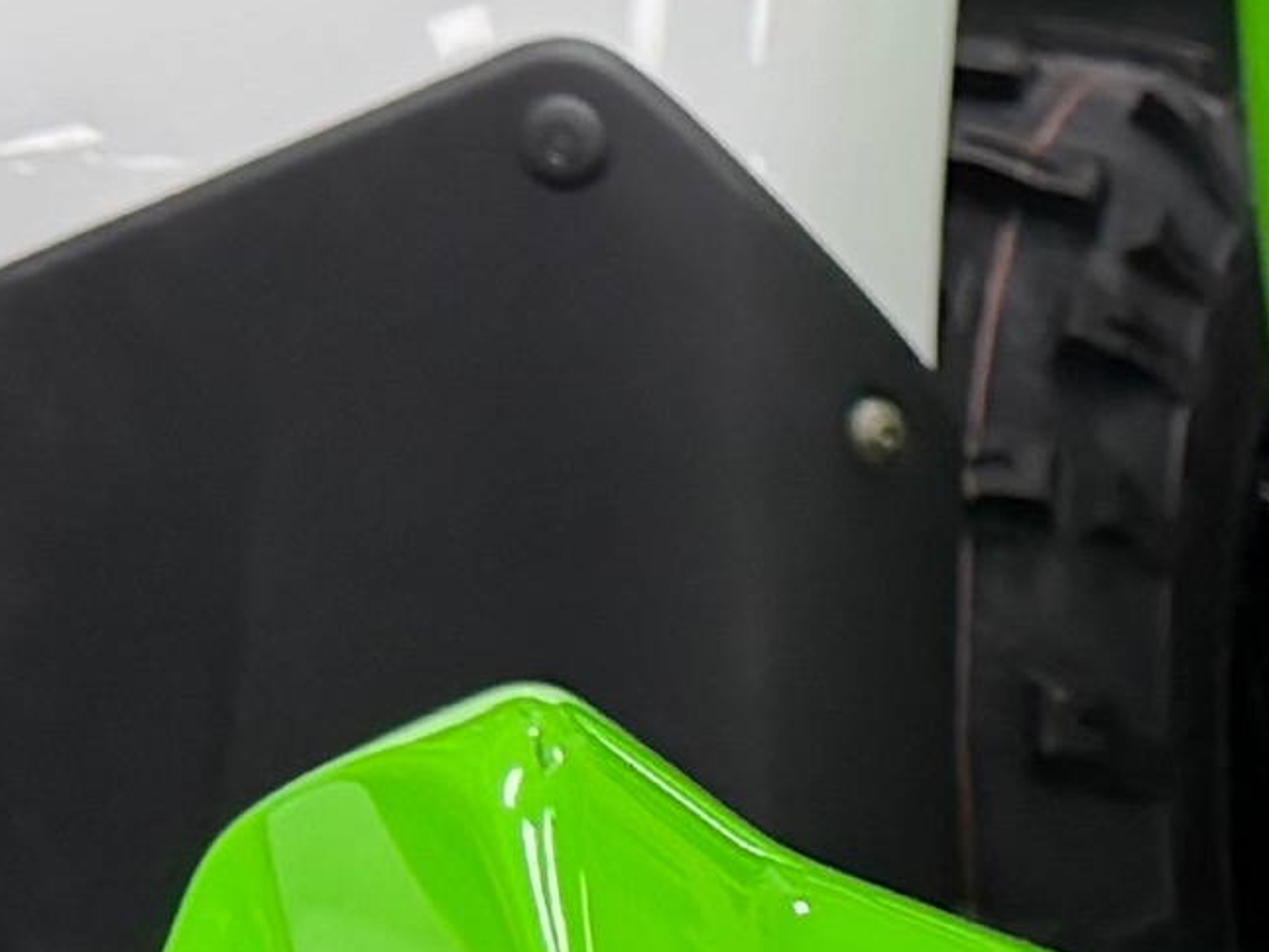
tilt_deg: -35.2
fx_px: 6453
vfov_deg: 8.1
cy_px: 1878
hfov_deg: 9.9
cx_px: 3039
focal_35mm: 176
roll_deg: -0.8
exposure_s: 1/120
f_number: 1.78
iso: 200
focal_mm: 6.76
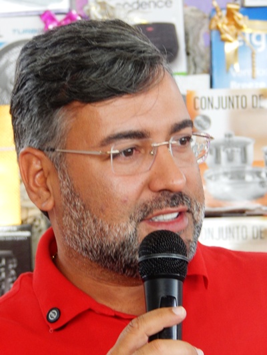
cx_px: 134
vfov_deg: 8.5
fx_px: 2385
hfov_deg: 6.4
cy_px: 178
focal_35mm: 232
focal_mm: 41.7
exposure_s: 1/80
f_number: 5.6
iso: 400
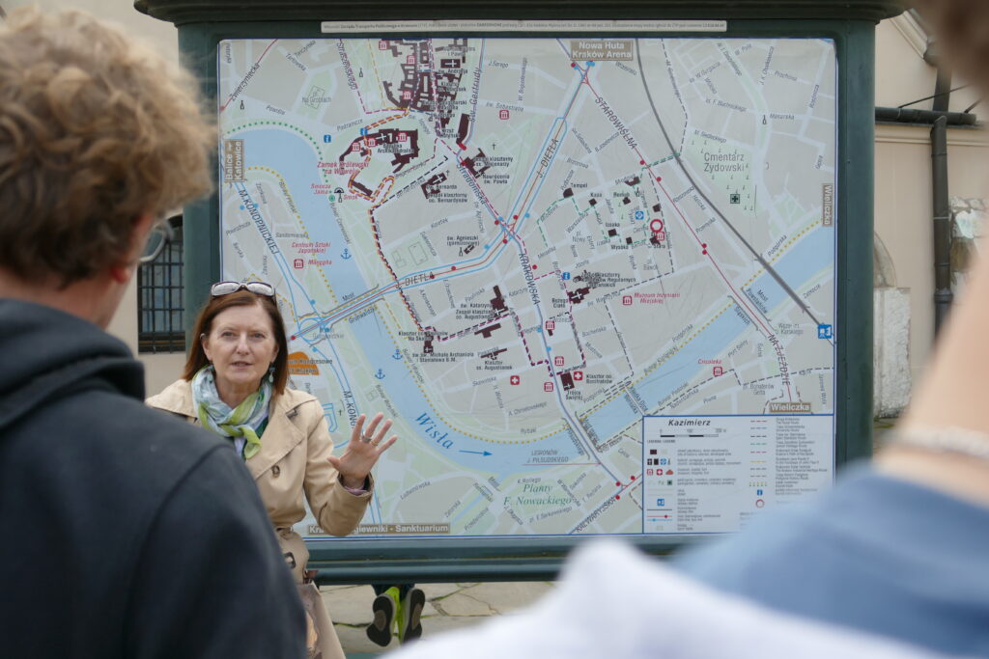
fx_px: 1291
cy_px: 330
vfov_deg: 28.7
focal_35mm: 47
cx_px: 494
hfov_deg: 41.9
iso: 125
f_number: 3.3
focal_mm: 17
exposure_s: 1/500
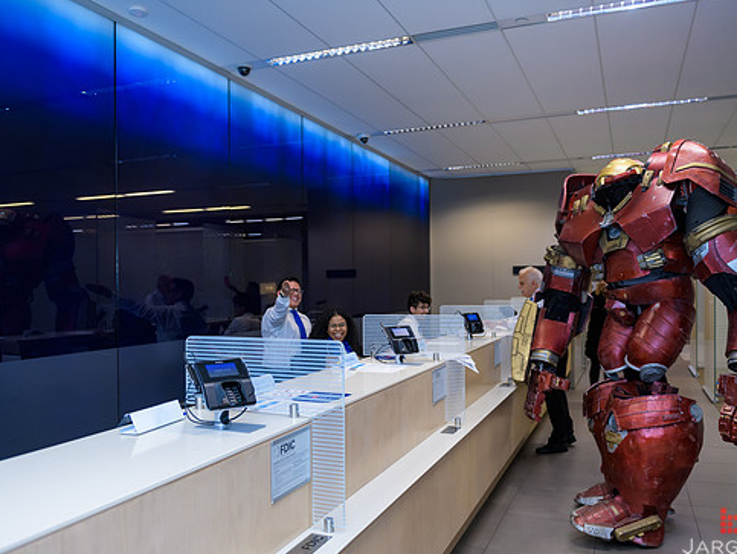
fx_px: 639
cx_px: 386
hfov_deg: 59.9
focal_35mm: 30
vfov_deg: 46.8
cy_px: 292
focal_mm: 26
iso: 800
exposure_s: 1/125
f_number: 3.2
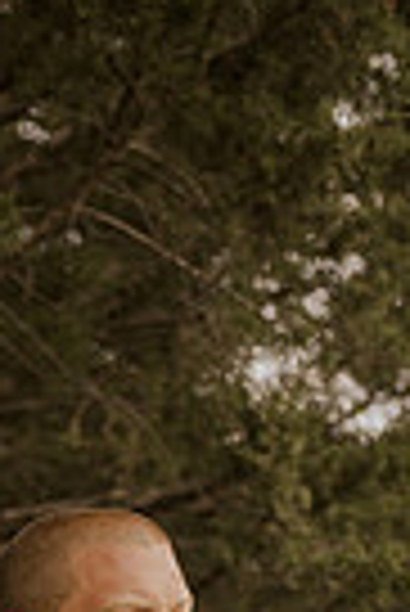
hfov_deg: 11.8
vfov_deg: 16.4
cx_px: 122
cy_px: 850
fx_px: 1976
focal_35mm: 116
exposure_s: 1/500
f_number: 1.6
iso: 64
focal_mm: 35
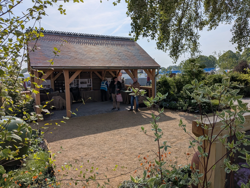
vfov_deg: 56.8
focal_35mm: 24
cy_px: 94
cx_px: 125
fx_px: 173
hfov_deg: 71.6
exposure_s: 1/4255
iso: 29
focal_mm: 4.53
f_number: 1.7
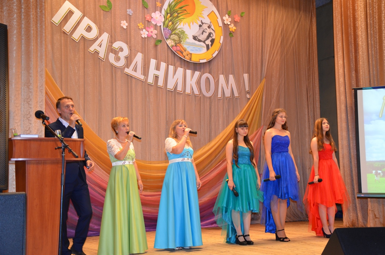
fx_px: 512
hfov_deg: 41.2
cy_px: 128
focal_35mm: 48
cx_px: 192
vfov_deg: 27.9
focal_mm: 32
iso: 1100
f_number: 4.2
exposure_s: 1/60
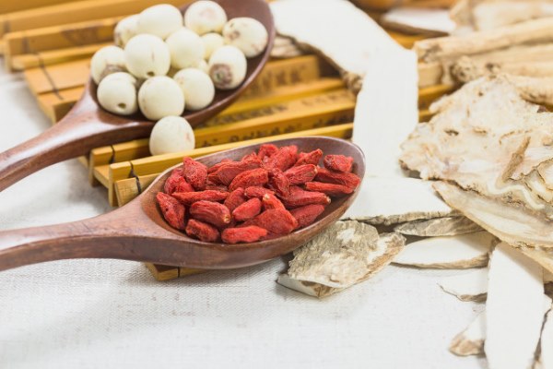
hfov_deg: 22.6
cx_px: 276
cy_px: 184
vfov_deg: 15.2
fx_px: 1382
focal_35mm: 90
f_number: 11
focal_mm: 90
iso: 400
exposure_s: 1/100
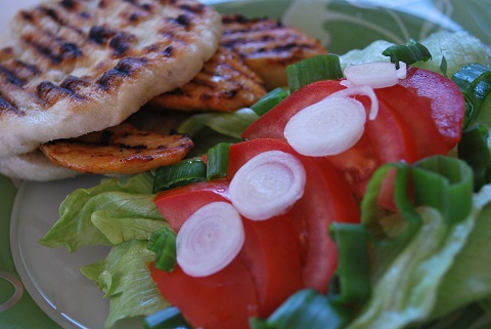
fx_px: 717
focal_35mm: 52
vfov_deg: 25.8
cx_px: 246
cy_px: 164
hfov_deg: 37.8
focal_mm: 35
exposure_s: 1/30
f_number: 5.3
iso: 450
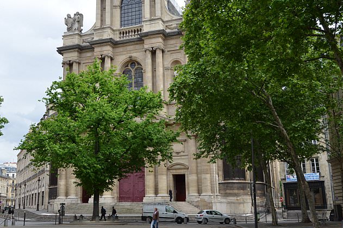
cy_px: 83
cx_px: 132
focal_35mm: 47
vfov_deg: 28.5
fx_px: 448
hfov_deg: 41.7
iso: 100
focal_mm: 22
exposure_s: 1/200
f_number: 7.1
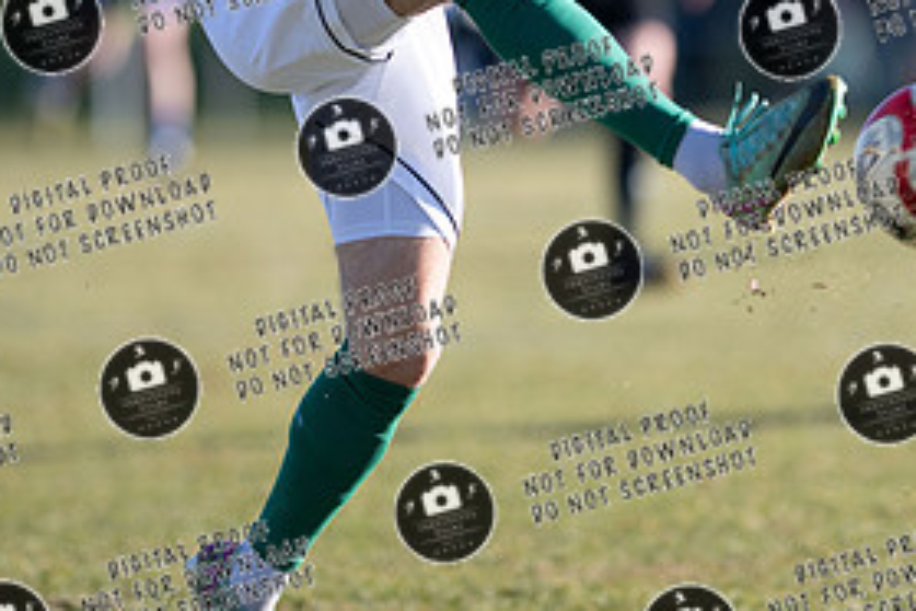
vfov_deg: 2.2
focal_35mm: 623
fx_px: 15851
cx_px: 561
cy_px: 67
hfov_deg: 3.3
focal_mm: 300
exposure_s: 1/1600
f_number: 3.2
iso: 180
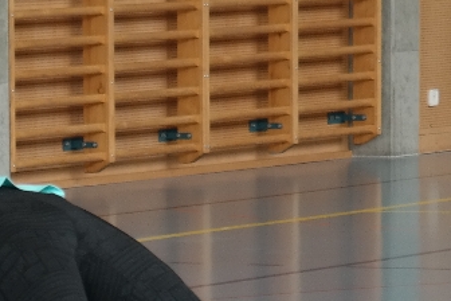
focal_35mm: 400
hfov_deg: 5.1
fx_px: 5011
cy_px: 531
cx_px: -113
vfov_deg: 3.4
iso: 400
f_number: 5.6
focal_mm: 55
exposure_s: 1/80
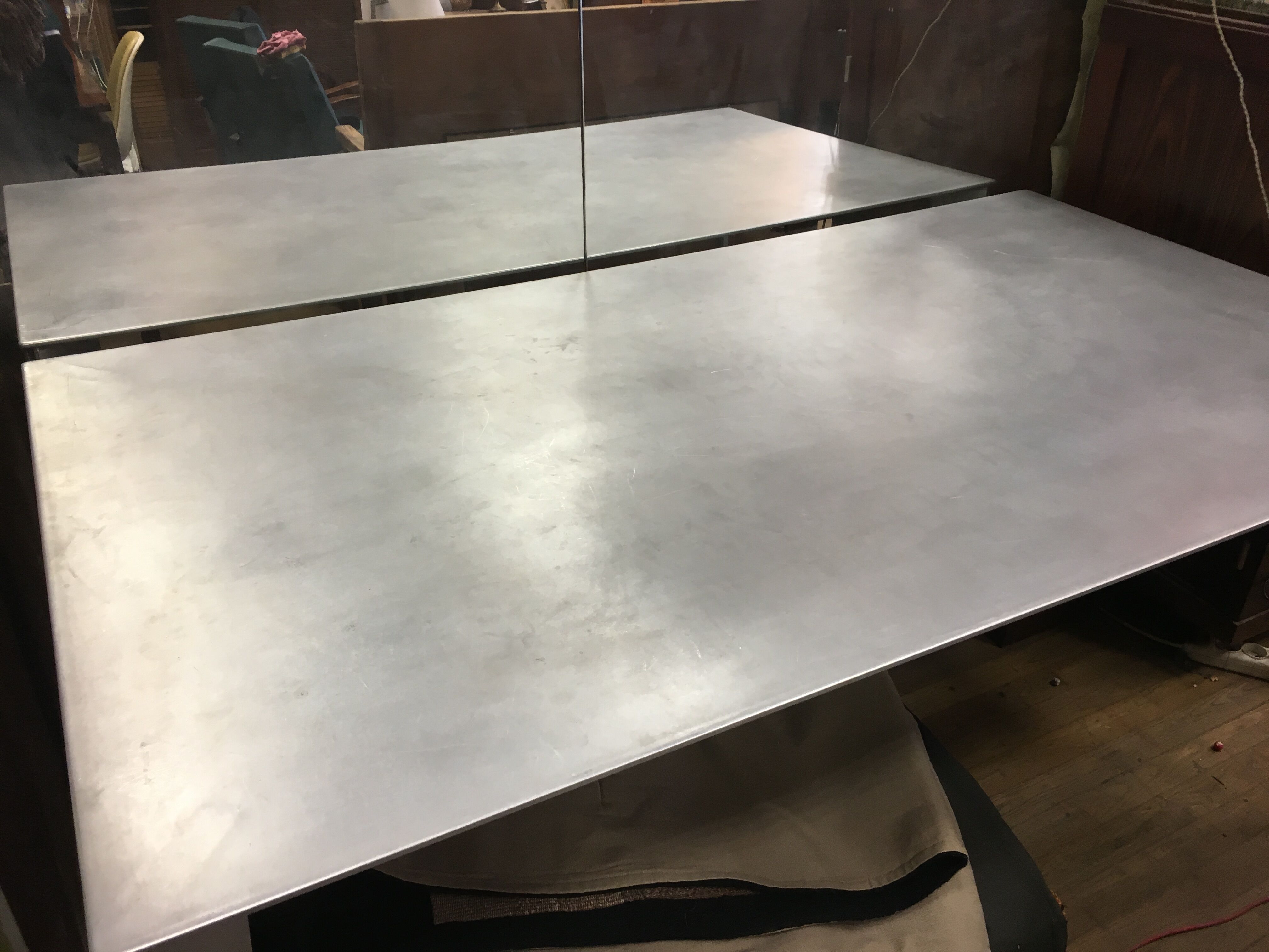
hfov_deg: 61.7
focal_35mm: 29
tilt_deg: -30.7
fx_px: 1063
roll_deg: -1.0
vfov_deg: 48.2
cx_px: 634
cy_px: 476
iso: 80
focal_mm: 4.15
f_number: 2.2
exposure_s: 1/33
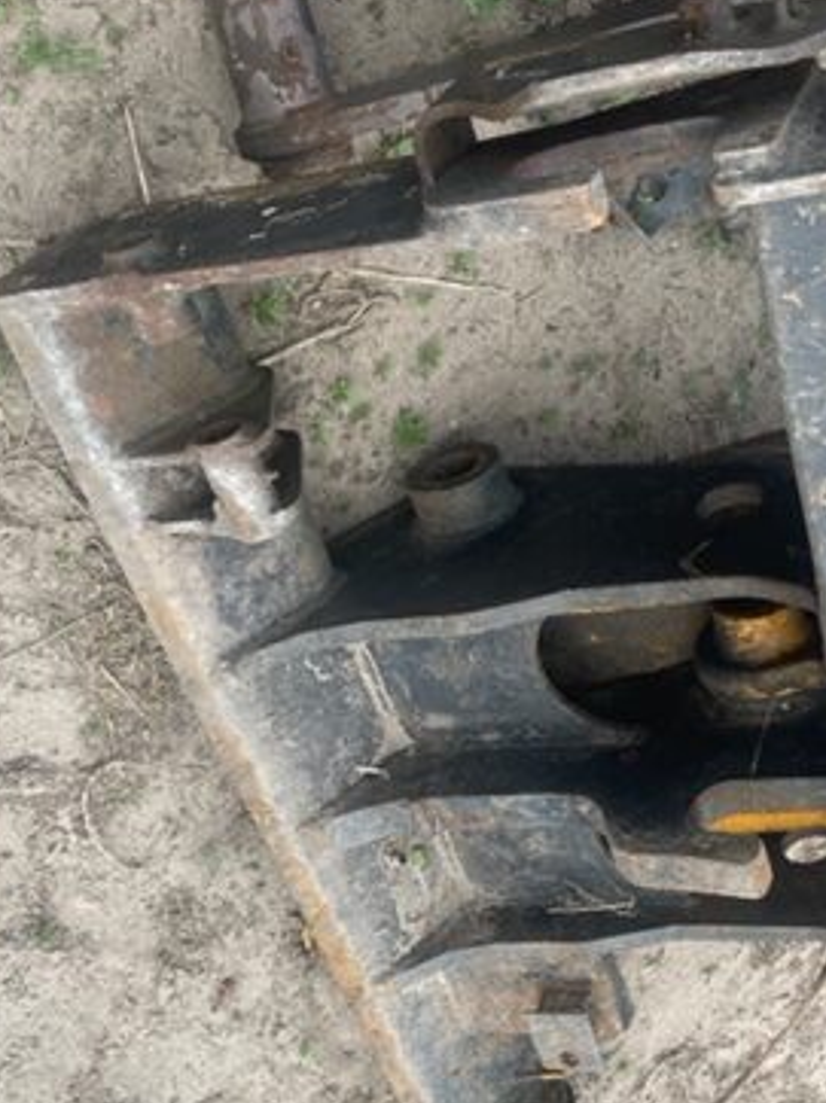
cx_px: 591
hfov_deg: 31.1
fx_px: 1465
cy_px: 689
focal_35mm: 46
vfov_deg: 41.0
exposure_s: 1/1319
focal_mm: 4.2
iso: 32
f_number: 1.6
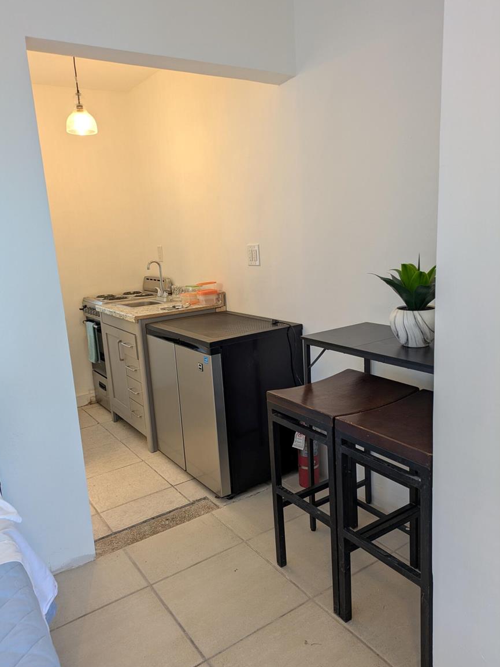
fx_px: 501
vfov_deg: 67.3
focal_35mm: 26
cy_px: 335
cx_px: 242
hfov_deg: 53.0
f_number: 1.89
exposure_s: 1/30
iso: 48
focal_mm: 5.43
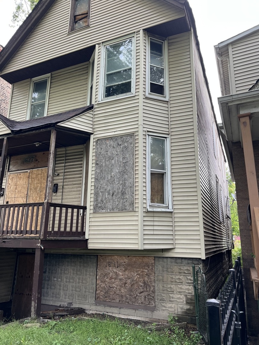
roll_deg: -0.5
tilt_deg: +16.9
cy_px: 172
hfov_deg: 53.1
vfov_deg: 67.3
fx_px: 259
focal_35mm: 26
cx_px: 130
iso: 64
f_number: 1.5
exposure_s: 1/121
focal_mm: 5.7
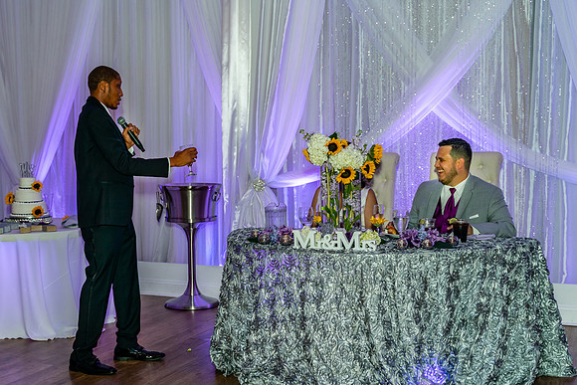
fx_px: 810
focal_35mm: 51
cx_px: 252
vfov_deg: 26.7
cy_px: 214
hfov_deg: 39.2
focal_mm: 44
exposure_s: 1/125
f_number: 3.2
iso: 250
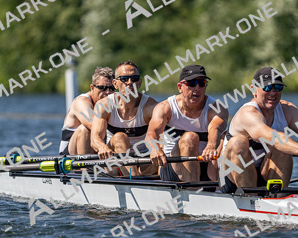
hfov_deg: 3.7
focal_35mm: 518
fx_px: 4569
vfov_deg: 3.0
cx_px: 161
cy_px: 125
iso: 250
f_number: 6.3
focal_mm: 433
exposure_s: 1/2000
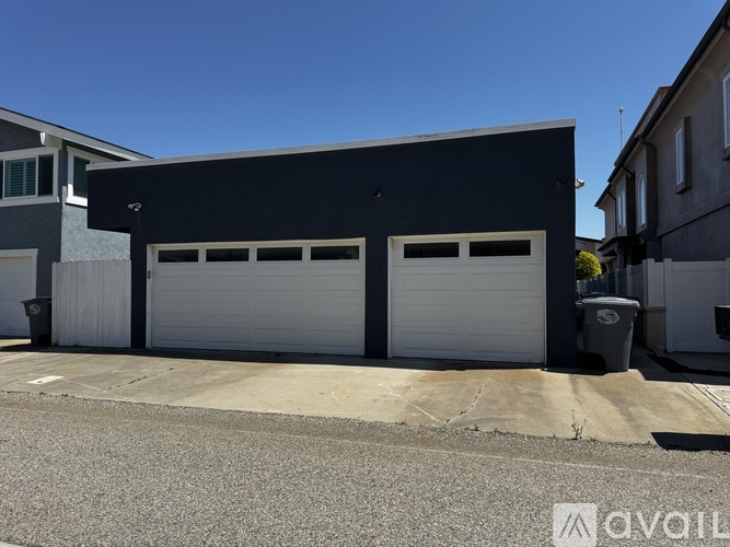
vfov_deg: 56.8
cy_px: 274
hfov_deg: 71.6
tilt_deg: +1.1
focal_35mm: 24
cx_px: 365
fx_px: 506
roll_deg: -0.1
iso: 80
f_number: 1.78
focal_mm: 6.76
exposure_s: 1/5814
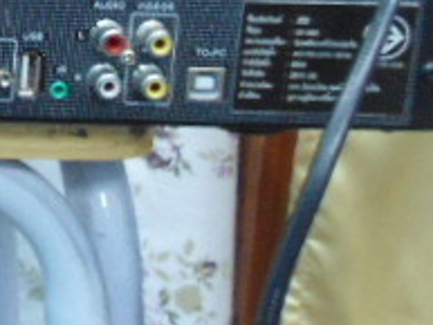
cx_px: -218
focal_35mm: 86
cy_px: -63
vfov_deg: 16.5
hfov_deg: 19.7
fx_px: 1076
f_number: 2.8
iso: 400
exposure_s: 1/6
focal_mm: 4.7
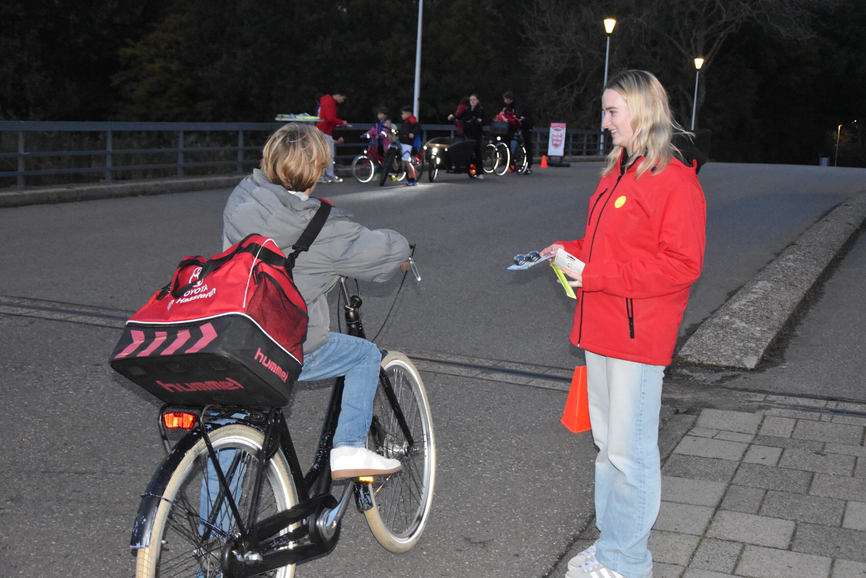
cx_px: 433
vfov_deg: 25.8
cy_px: 289
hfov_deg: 37.8
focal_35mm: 52
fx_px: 1263
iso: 5000
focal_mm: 35
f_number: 4.5
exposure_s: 1/60
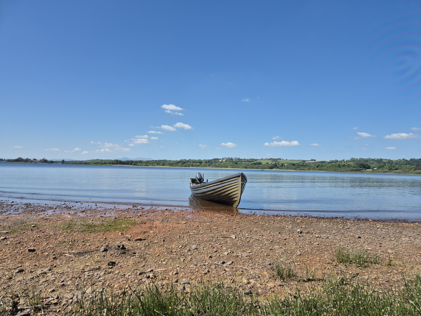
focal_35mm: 23
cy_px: 158
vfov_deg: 58.9
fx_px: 280
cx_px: 210
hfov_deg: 73.9
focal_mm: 5.4
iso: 25
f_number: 1.8
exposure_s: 1/1820
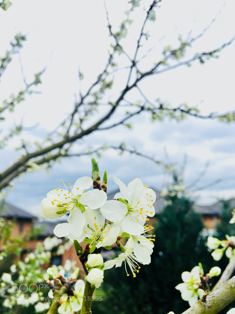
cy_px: 157
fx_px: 262
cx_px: 118
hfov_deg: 48.2
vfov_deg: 61.7
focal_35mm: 29
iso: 25
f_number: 2.2
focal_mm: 4.15
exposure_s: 1/150
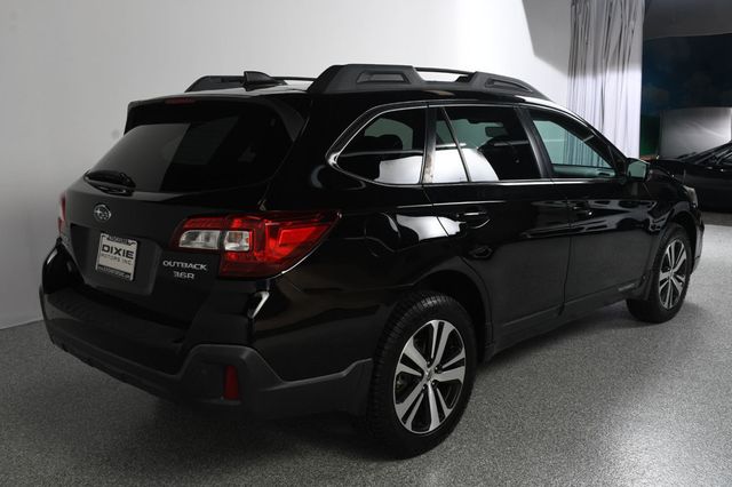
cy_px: 244
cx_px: 366
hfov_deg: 55.8
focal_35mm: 34
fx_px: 691
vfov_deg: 38.8
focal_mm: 23
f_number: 10
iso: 100
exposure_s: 1/160
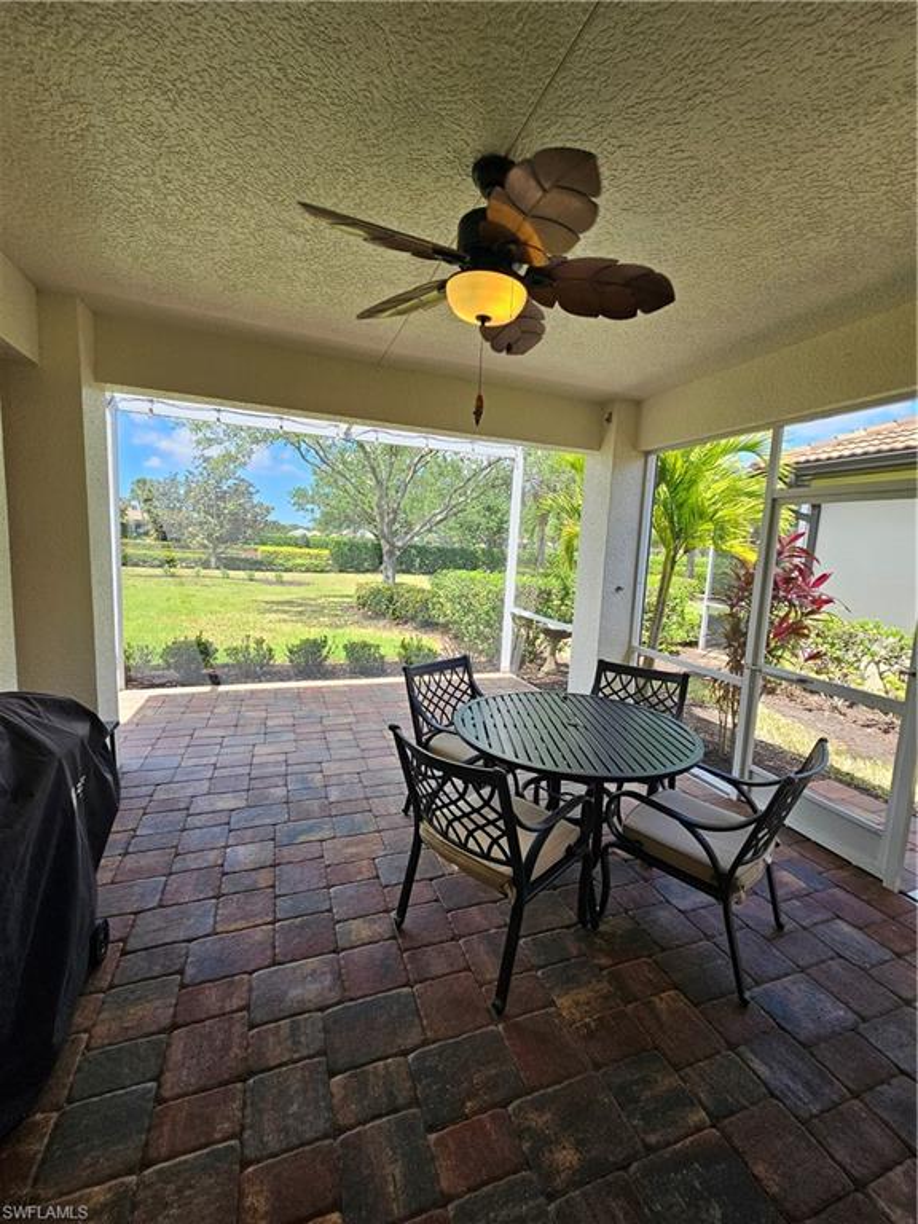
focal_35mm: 13
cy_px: 612
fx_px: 460
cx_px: 459
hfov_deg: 89.9
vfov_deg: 106.2
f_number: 2.2
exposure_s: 1/275
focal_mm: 2.2
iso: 64
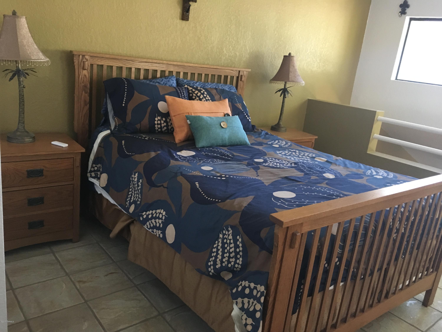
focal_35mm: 29
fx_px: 370
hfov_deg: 61.7
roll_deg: -7.5
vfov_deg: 48.2
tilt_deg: -17.7
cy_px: 166
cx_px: 221
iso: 200
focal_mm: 4.15
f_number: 2.2
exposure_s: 1/30
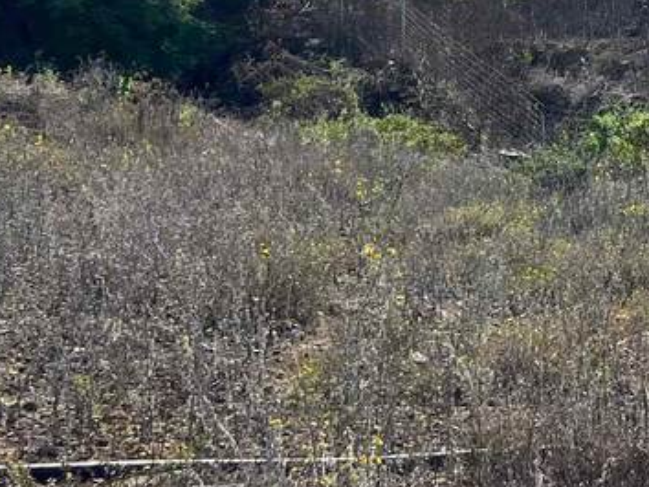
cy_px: -181
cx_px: 944
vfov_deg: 14.9
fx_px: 1764
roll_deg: +2.8
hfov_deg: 18.7
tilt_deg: +6.0
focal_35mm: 94
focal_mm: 5.7
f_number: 1.5
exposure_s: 1/8000
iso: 50
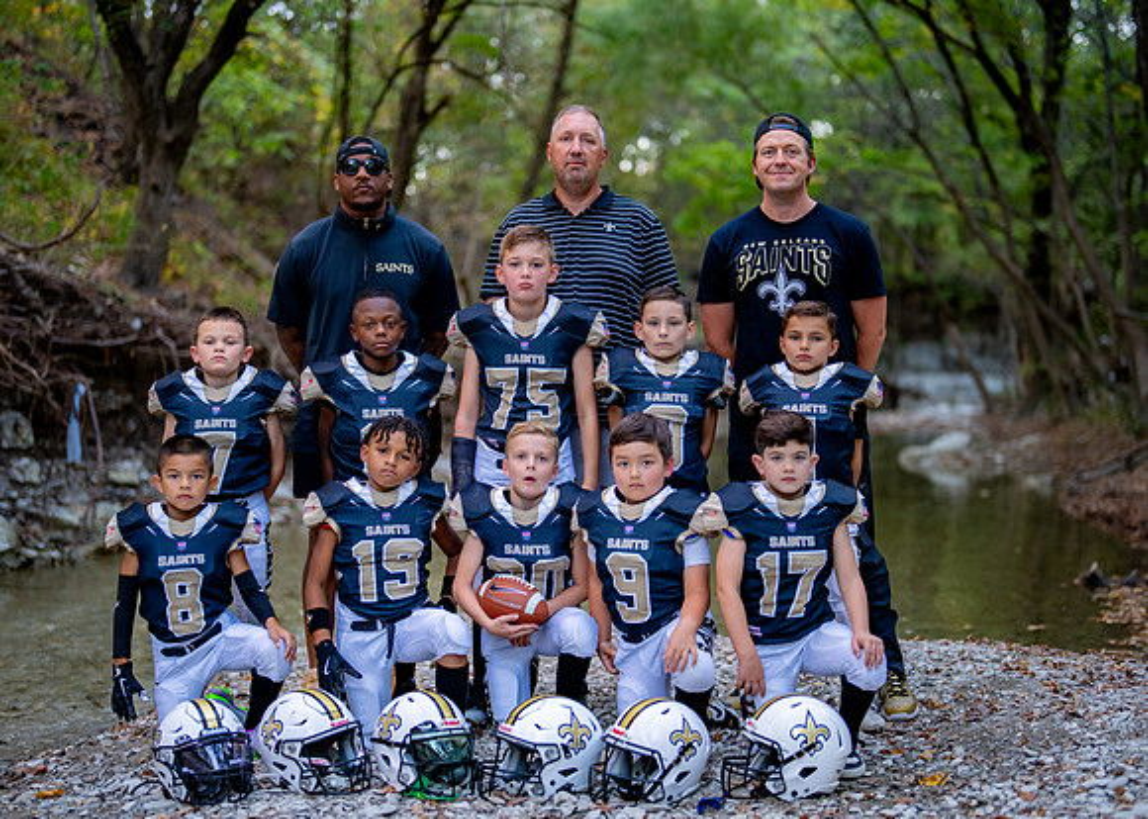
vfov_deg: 25.1
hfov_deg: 34.7
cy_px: 421
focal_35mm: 56
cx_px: 592
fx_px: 1839
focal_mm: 50
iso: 800
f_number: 1.2
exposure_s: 1/500
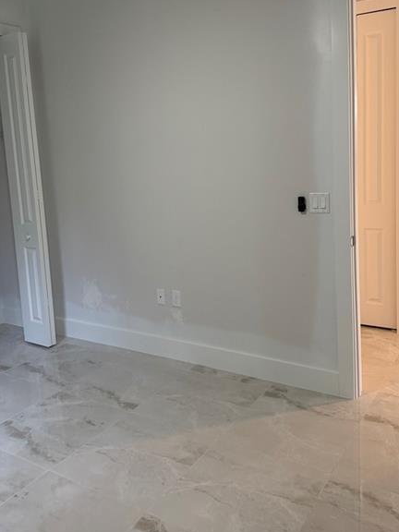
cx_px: 206
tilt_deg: -9.8
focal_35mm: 32
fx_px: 492
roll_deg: +3.7
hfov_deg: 44.2
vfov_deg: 56.4
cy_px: 212
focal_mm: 6.76
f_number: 1.78
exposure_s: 1/120
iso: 160
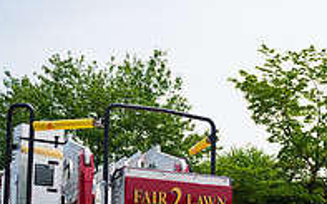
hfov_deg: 25.2
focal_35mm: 78
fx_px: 695
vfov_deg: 15.8
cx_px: 325
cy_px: 275
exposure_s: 1/3200
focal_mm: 26
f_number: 3.2
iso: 200
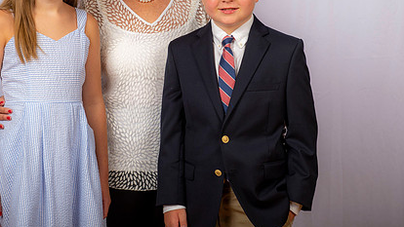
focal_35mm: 91
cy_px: 54
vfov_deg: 13.3
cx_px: 157
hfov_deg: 23.4
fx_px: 975
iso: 400
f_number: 6.3
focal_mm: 62
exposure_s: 1/200
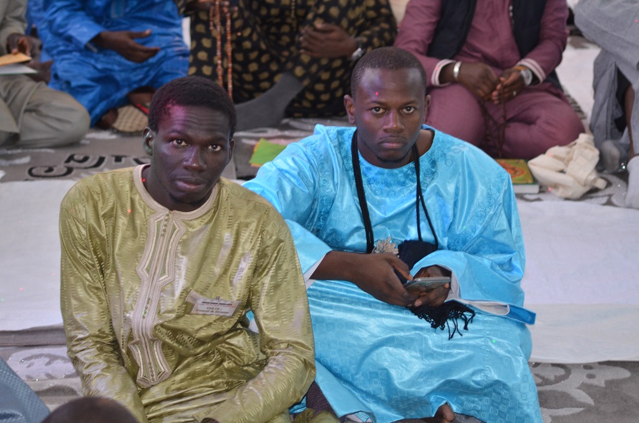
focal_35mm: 117
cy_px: 212
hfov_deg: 17.5
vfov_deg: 11.7
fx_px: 2072
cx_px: 320
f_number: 4
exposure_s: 1/60
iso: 800
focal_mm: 78
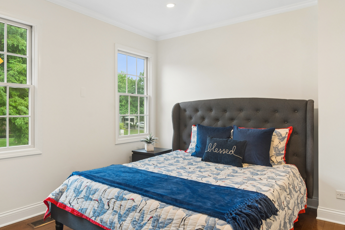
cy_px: 114
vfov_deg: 53.1
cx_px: 138
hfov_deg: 73.0
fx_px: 230
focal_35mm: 24
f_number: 8
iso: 200
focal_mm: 12
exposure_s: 1/6
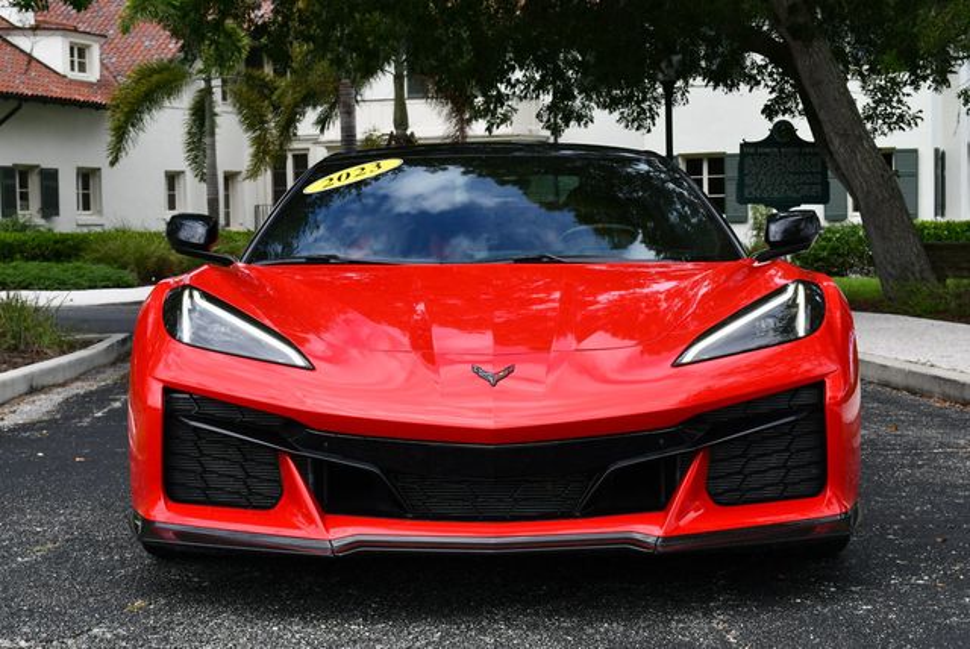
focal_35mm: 72
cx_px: 485
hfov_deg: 28.0
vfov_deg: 19.0
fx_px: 1942
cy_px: 324
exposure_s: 1/250
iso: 160
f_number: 8
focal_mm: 36
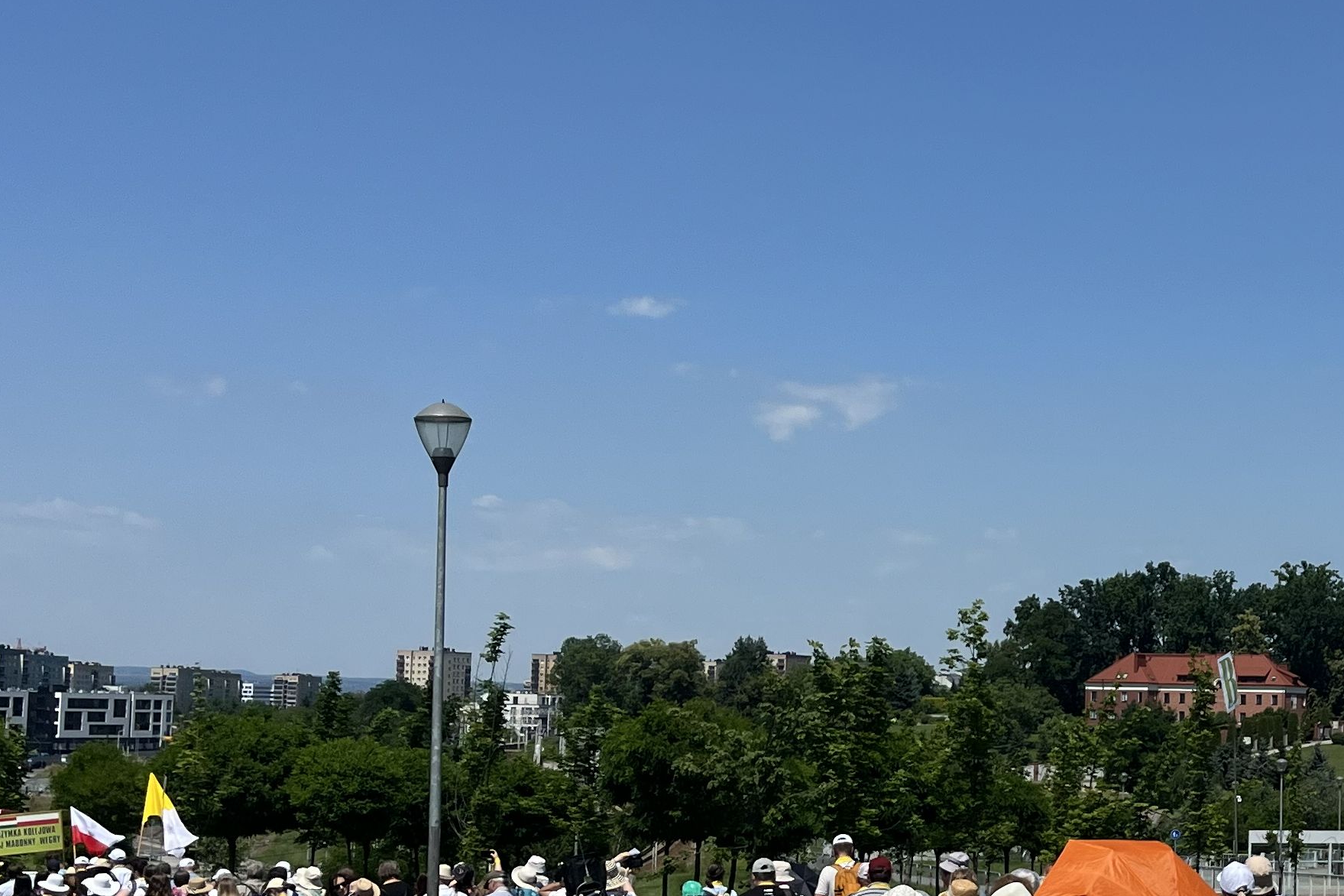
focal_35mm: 62
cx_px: 1315
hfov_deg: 30.3
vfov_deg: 21.8
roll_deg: +1.4
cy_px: 609
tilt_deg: +3.8
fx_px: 2314
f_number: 1.6
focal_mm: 5.1
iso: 50
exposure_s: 1/5848
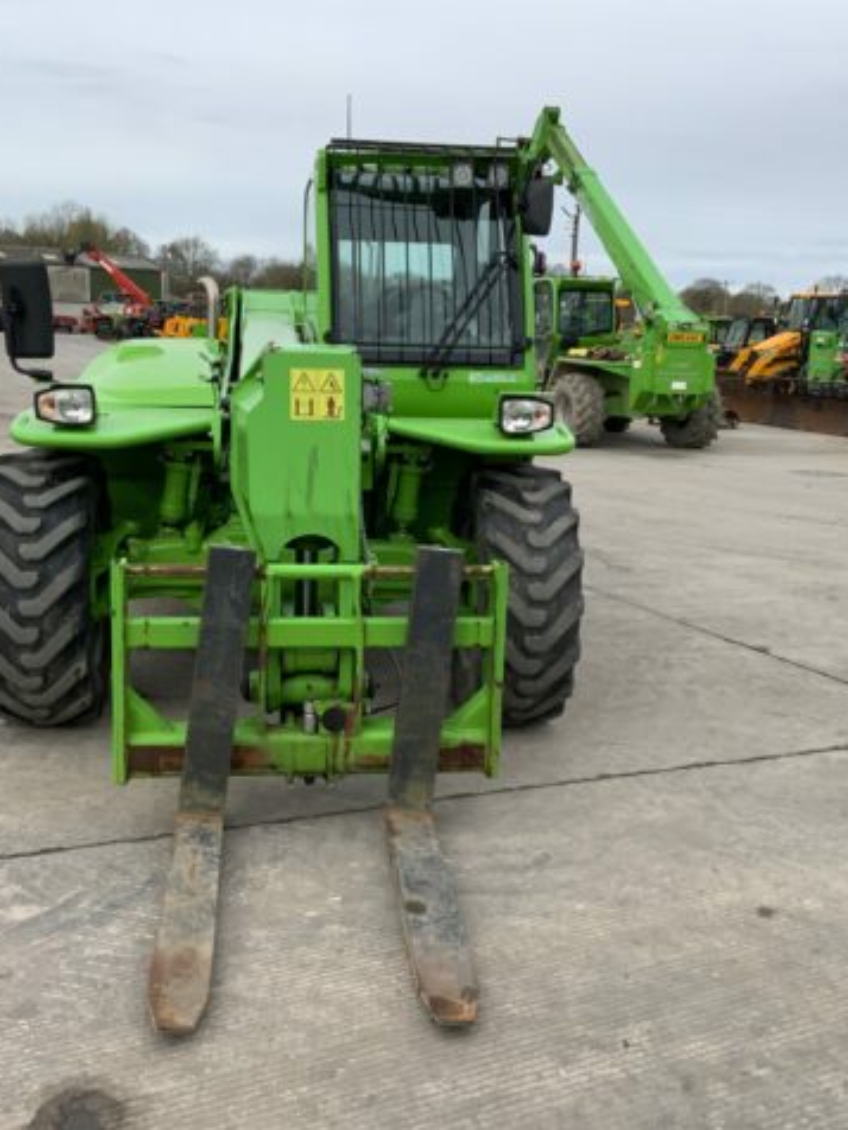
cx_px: 401
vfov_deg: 47.9
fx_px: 1274
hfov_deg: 36.8
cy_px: 565
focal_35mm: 39
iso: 16
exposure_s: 1/842
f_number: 1.8
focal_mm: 3
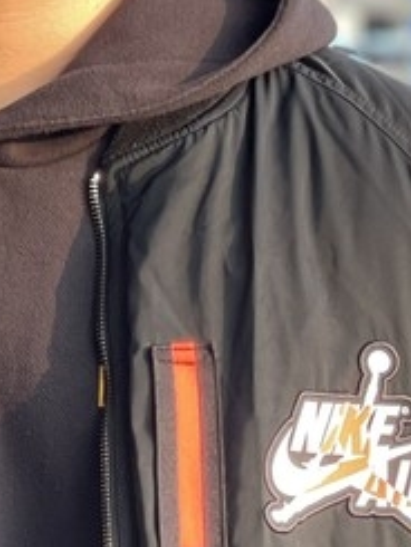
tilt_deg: -2.7
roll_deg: +2.0
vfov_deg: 7.8
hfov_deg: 5.8
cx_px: -67
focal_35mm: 255
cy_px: 333
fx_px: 4033
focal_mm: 6
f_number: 2
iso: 100
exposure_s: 1/122
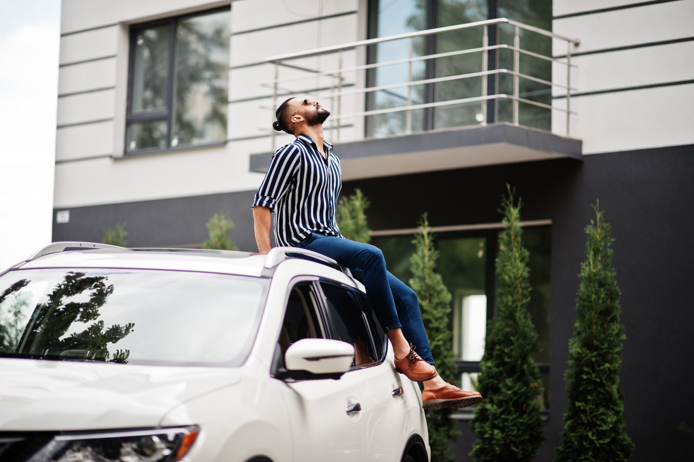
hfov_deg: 23.9
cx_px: 347
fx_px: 1637
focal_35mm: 85
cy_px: 231
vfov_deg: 16.0
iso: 200
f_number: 1.4
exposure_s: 1/2000
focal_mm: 85
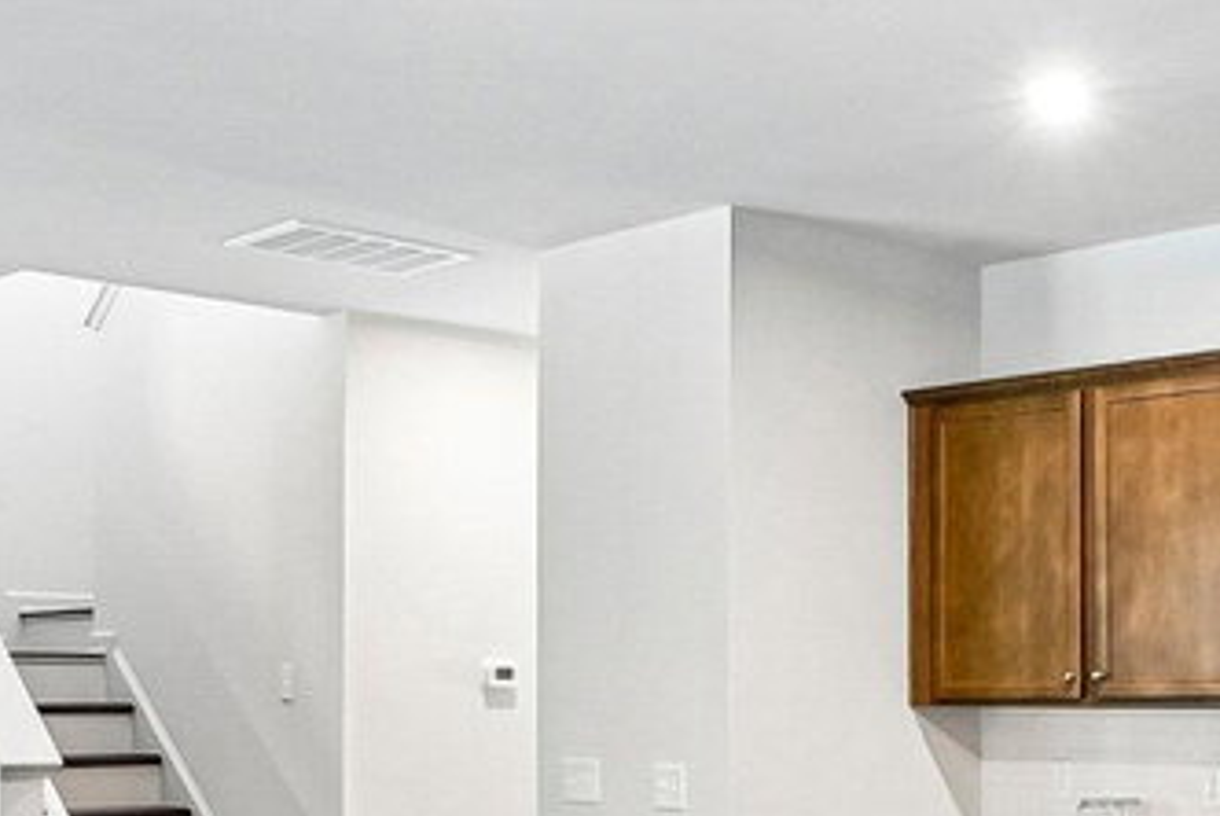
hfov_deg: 35.2
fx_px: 1764
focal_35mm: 52
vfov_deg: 25.5
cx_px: 1165
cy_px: 673
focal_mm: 10
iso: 400
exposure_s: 1/2.5
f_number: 8
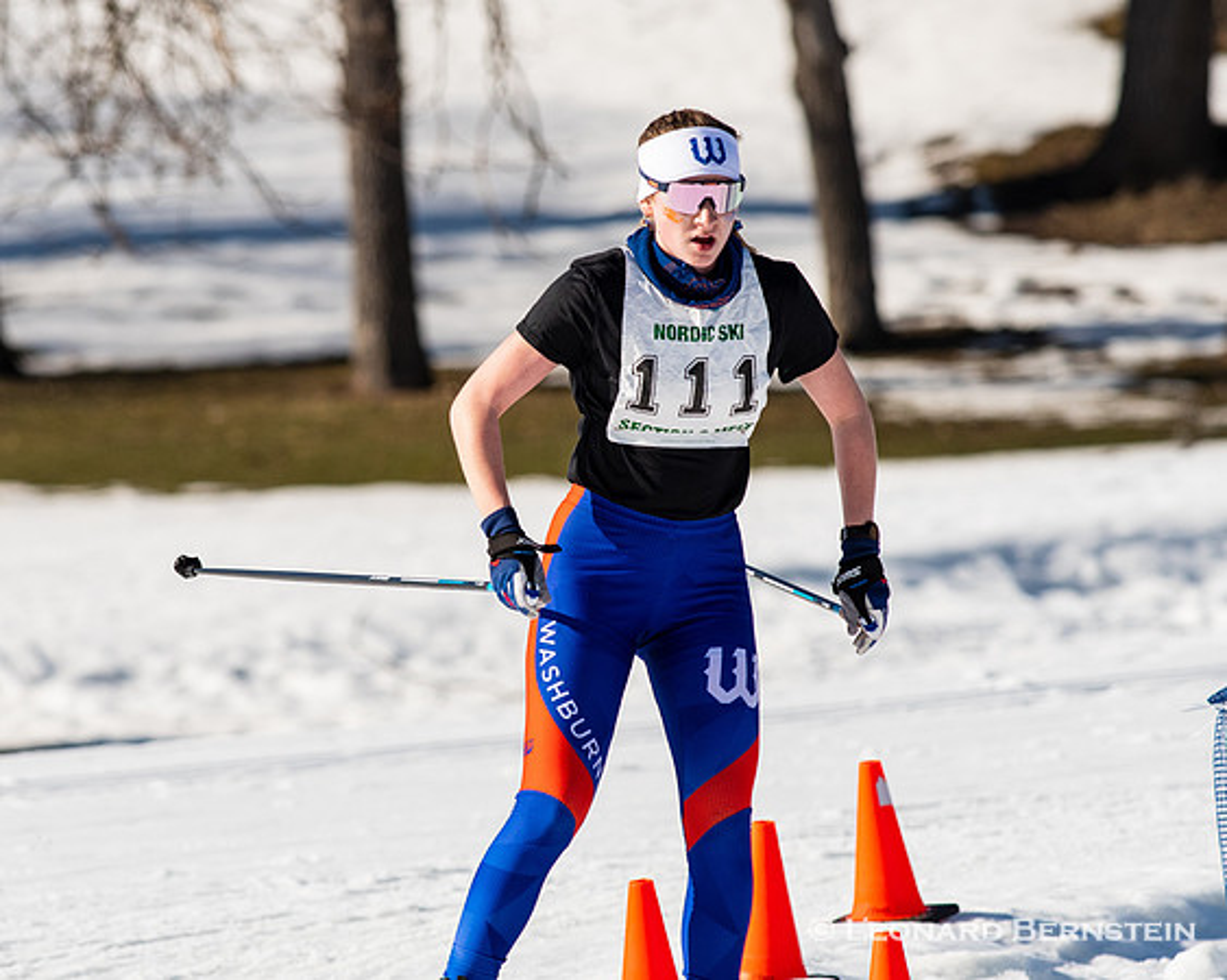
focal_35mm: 524
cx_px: 466
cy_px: 473
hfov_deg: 3.7
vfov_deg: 3.0
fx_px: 19030
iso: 400
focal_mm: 300
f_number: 6.3
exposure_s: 1/2000
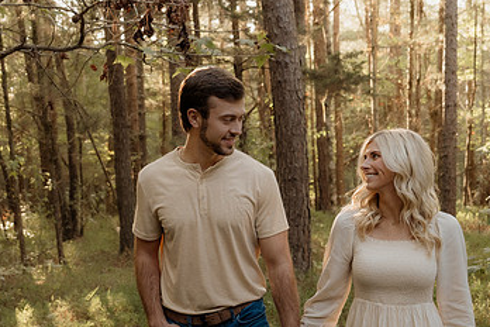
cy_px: 199
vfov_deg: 22.6
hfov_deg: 33.3
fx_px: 817
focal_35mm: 60
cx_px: 289
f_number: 2.8
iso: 500
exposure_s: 1/125
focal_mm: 24
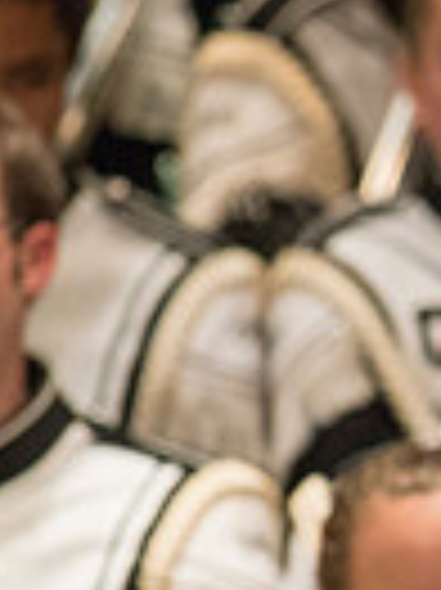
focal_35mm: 2563
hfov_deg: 0.6
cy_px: 439
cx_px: 1026
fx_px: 43607
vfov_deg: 0.8
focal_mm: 600
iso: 4000
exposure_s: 1/320
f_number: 5.6
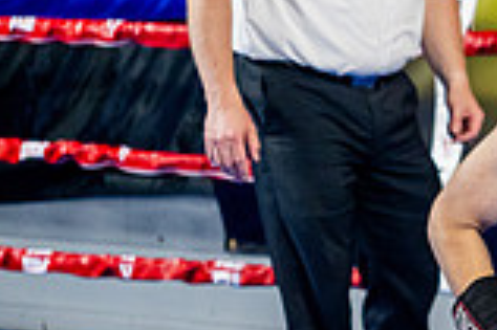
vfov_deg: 7.4
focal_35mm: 184
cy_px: 269
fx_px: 2538
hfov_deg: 10.5
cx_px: 881
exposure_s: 1/800
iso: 4000
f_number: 2
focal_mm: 50
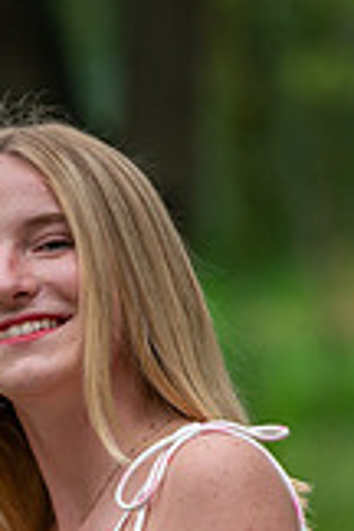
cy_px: 583
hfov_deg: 2.8
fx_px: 7124
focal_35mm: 483
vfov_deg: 4.3
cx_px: 102
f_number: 4
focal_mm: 174
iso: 200
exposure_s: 1/200
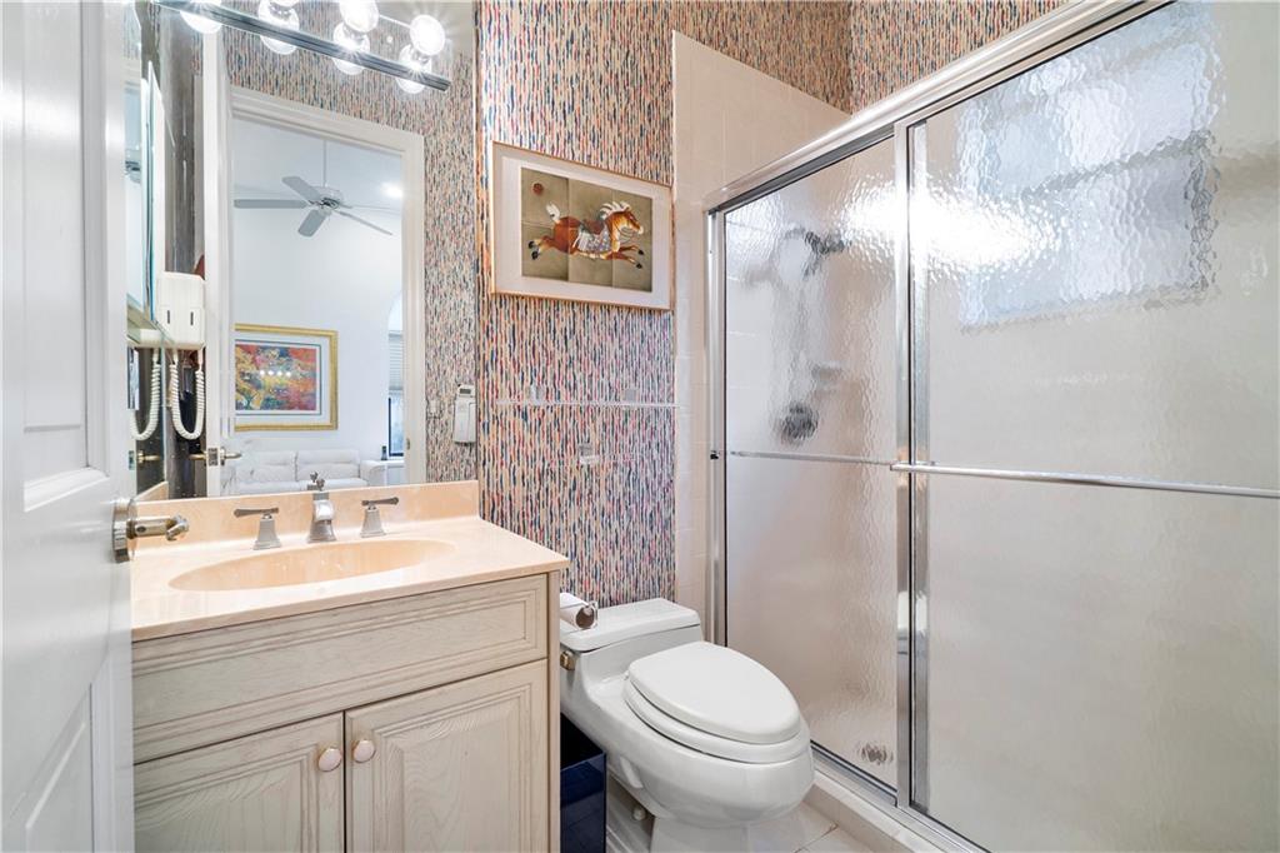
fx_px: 533
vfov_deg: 77.3
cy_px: 426
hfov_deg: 100.4
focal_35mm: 15
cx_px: 640
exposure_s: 1/1.25
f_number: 11
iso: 160
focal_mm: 10
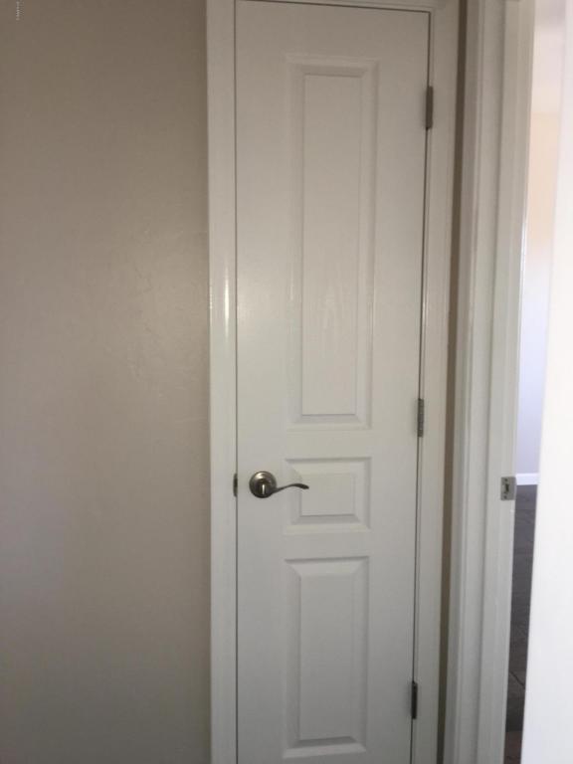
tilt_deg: -5.0
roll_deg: -1.2
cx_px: 286
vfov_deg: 61.7
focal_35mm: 29
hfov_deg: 48.2
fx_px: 640
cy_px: 382
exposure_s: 1/30
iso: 64
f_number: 2.2
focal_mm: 4.15
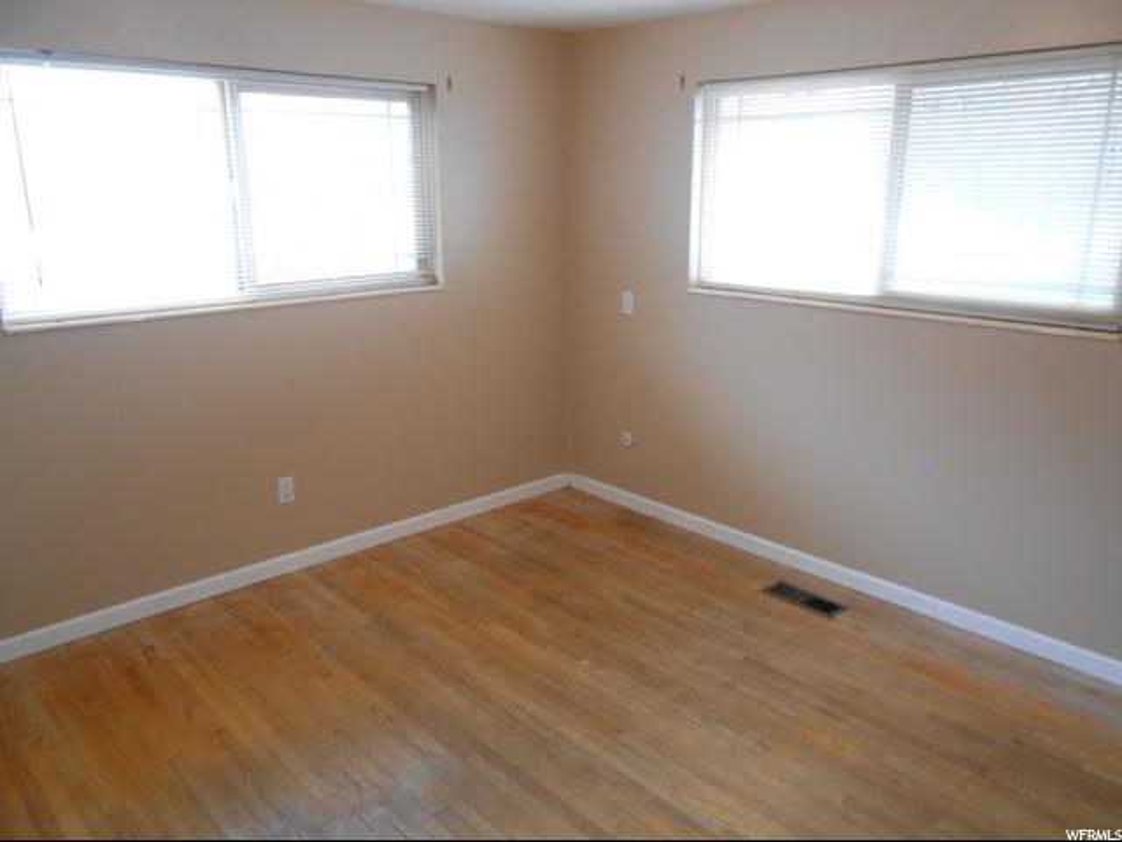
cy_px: 421
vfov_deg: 53.1
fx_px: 843
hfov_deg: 67.3
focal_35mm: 26
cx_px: 561
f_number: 3.5
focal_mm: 4.6
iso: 400
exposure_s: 1/30
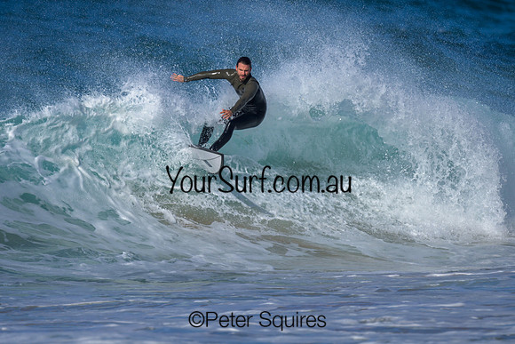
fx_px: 15738
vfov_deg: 1.3
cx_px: 241
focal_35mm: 1100
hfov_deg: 1.9
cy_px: 191
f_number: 6.3
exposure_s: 1/2000
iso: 160
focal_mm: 800
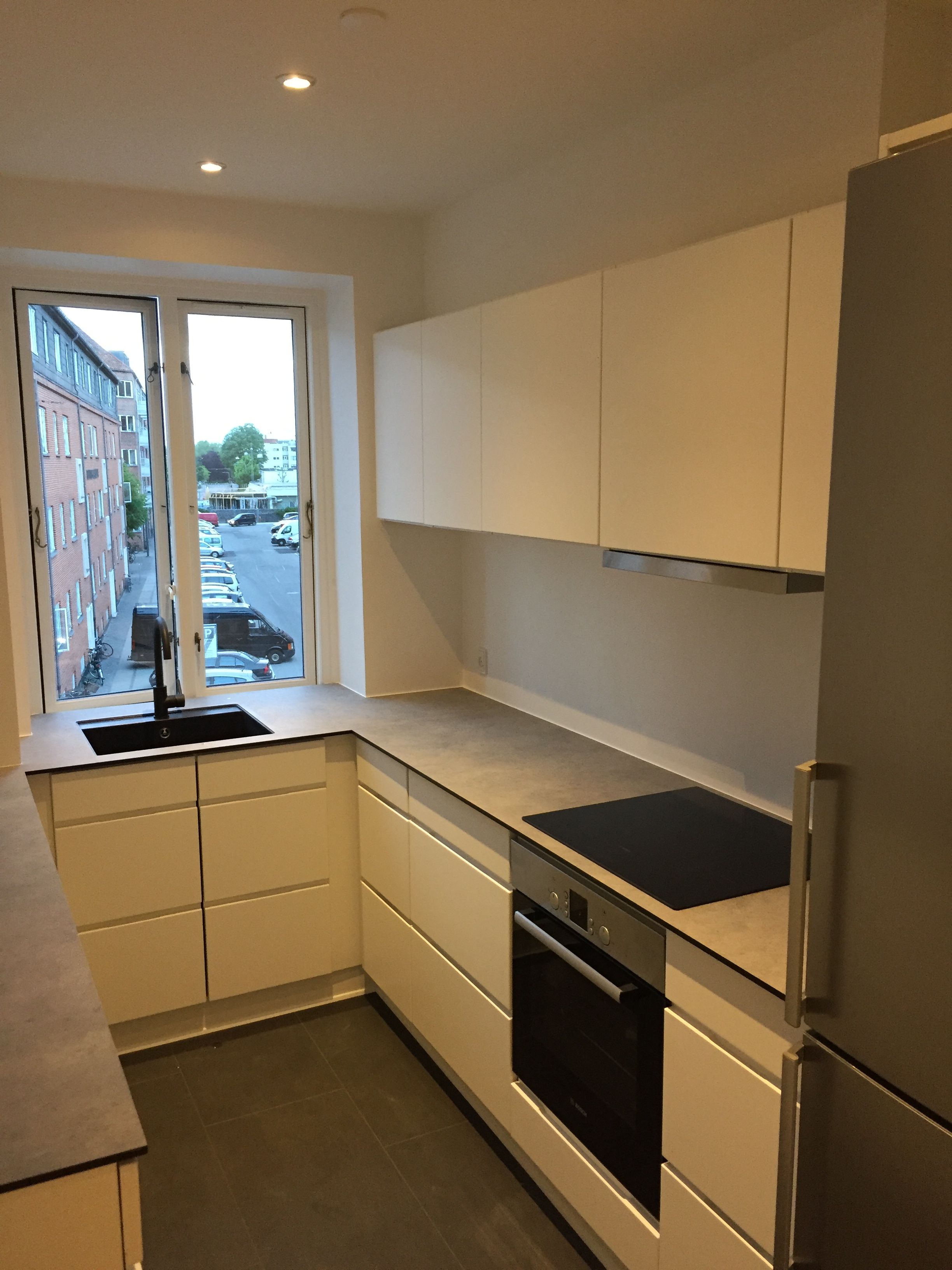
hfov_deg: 48.2
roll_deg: +0.0
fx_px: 1063
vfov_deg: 61.7
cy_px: 635
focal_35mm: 29
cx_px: 476
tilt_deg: -8.4
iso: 250
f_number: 2.2
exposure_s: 1/33
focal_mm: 4.15
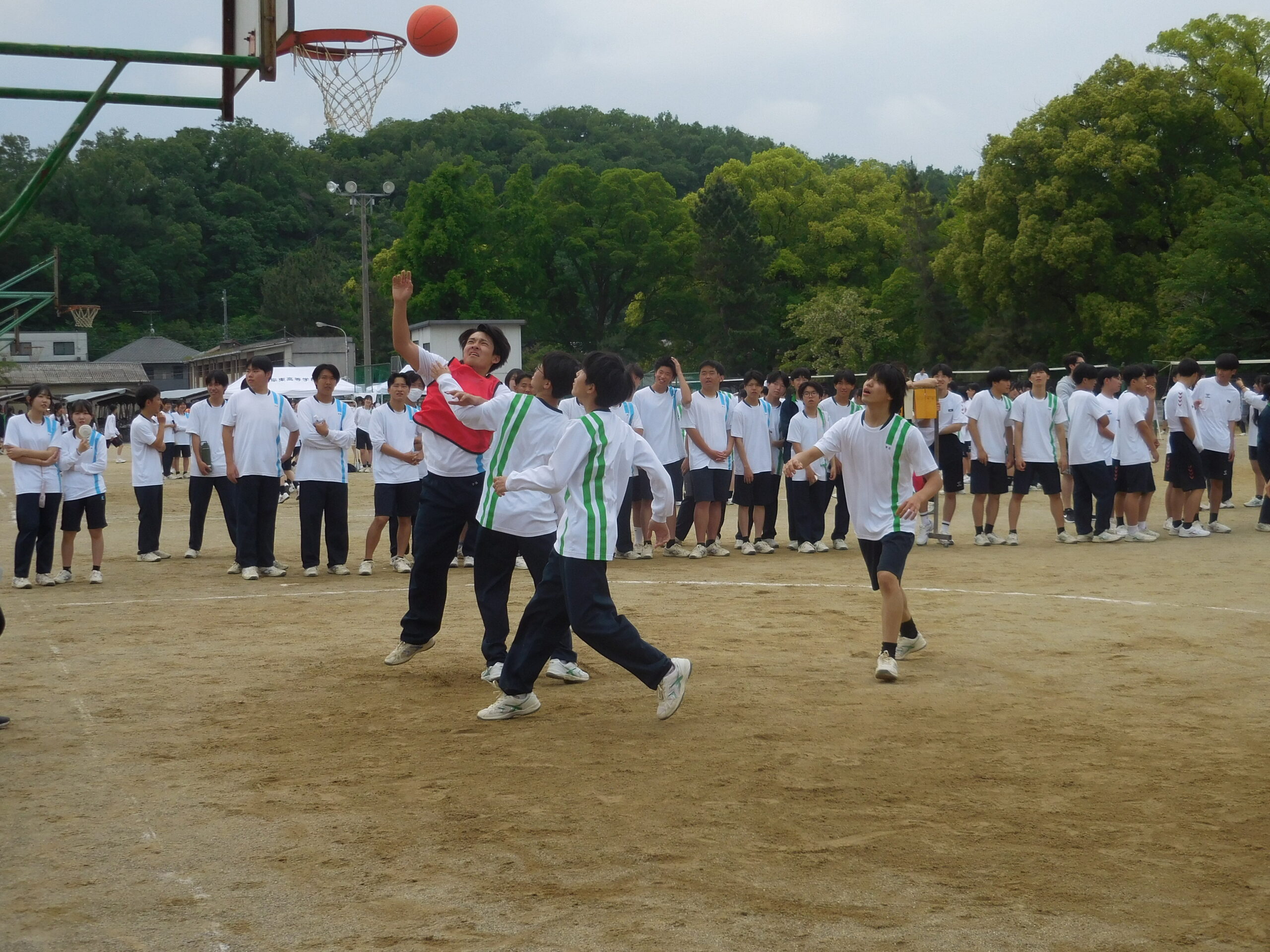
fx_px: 1908
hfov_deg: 36.8
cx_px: 635
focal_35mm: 52
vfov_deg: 28.0
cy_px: 476
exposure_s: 1/1000
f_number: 4.3
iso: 125
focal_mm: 9.4
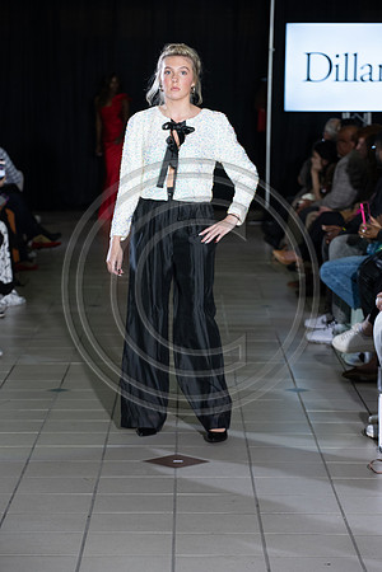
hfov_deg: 12.2
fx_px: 1783
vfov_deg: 18.3
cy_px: 286
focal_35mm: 112
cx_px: 191
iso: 1250
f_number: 5
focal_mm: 112
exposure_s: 1/160
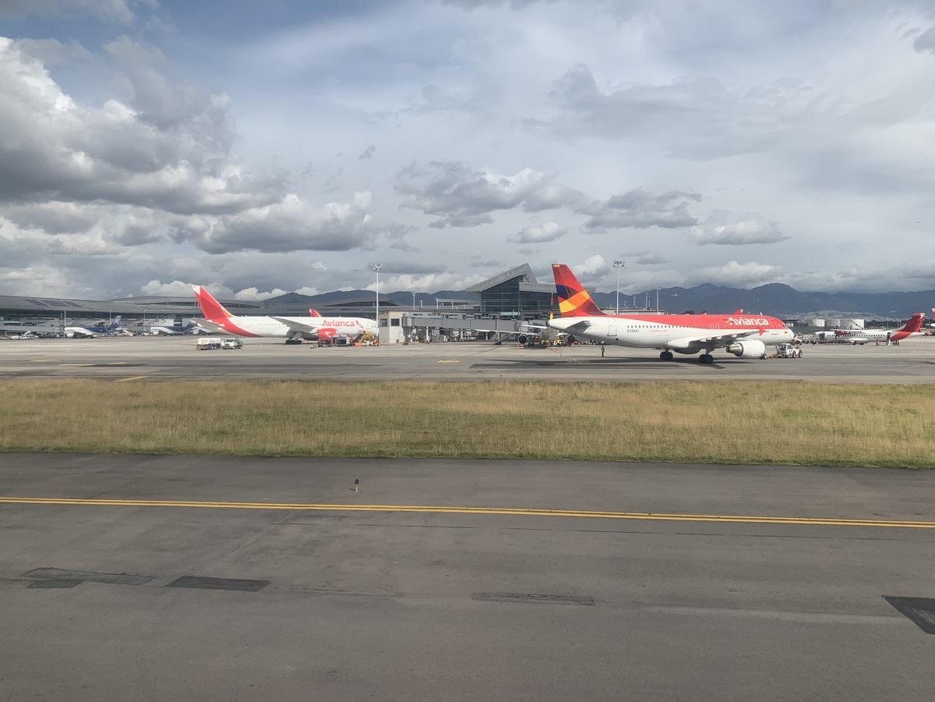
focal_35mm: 26
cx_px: 468
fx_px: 702
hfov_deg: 67.3
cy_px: 351
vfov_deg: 53.1
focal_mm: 4.25
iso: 25
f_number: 1.8
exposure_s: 1/2915
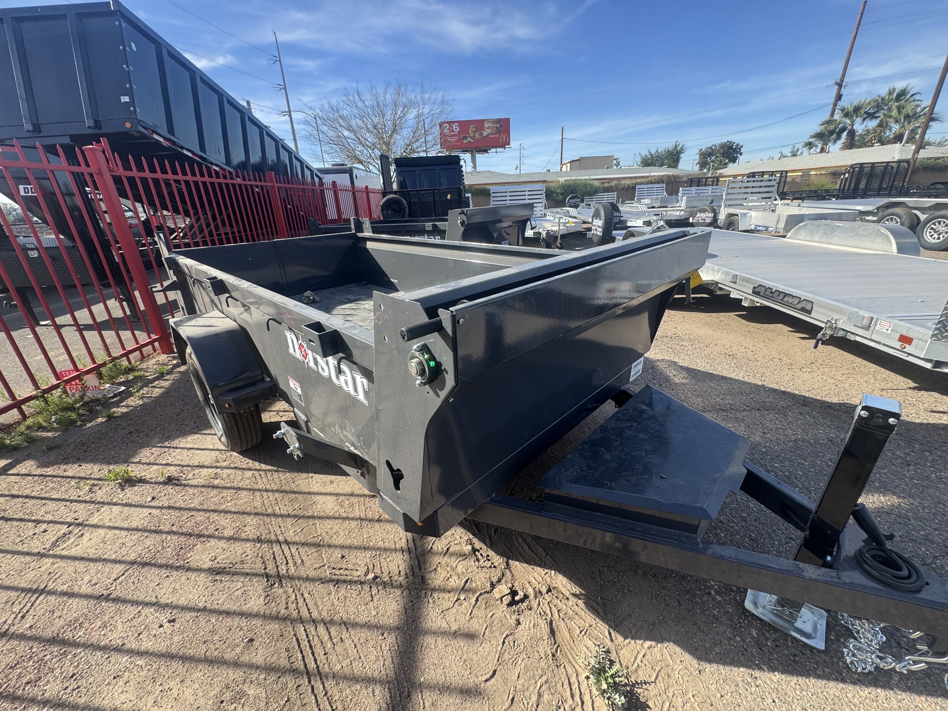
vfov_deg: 85.7
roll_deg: +3.6
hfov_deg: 102.1
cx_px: 474
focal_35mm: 14
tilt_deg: -23.0
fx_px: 383
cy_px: 356
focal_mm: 2.22
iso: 40
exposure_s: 1/451
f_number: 2.2
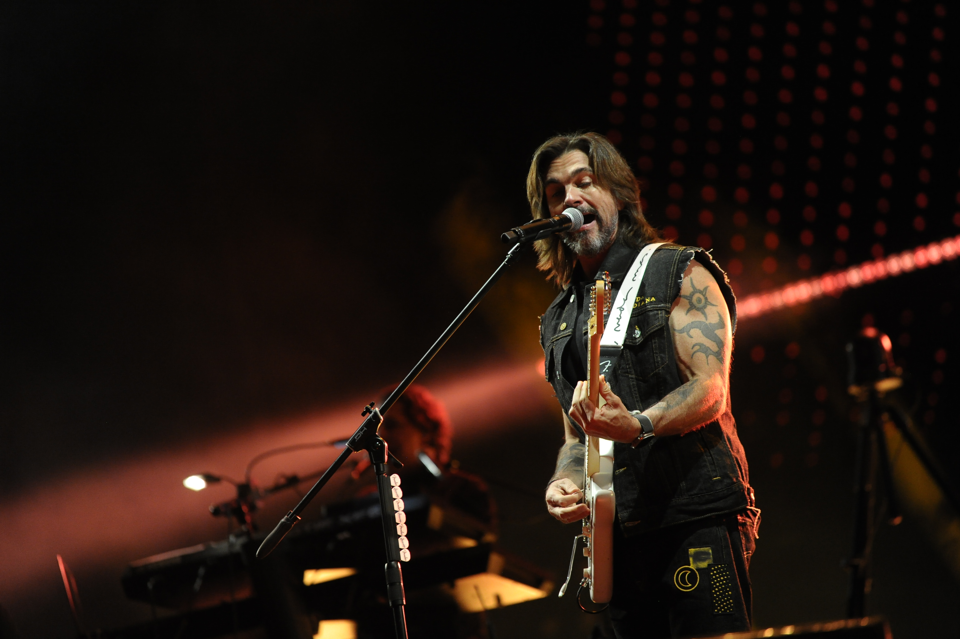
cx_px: 480
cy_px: 320
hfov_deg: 11.4
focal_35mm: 180
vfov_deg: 7.6
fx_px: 4797
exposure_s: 1/1250
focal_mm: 180
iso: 4000
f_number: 2.8
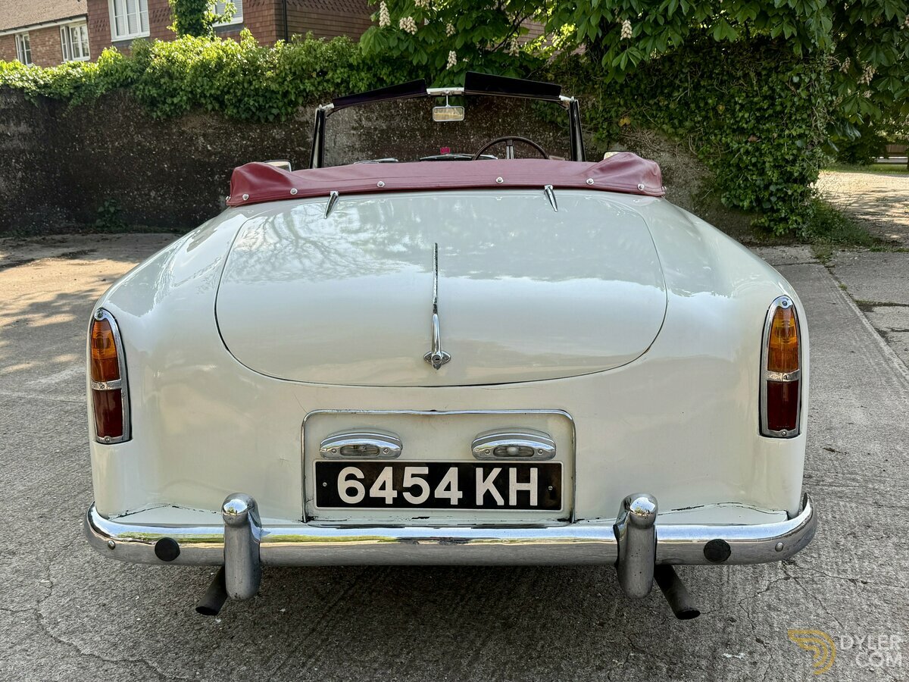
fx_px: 630
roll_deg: +0.9
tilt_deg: -13.9
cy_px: 341
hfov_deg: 71.6
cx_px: 454
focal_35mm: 24
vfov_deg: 56.8
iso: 80
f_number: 1.78
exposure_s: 1/632
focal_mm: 6.76
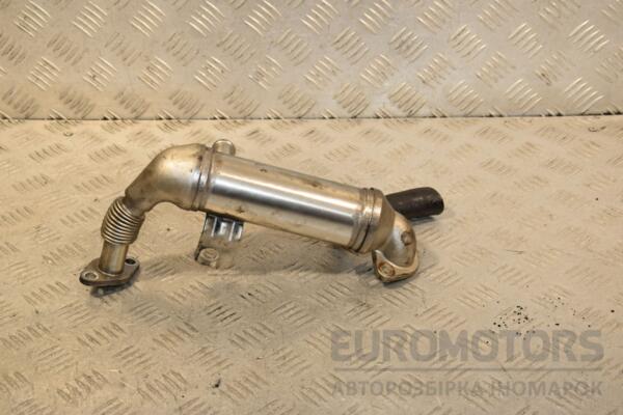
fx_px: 1168
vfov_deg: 20.2
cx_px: 312
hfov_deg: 29.9
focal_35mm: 68
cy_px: 208
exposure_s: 1/200
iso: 800
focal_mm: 45
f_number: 8
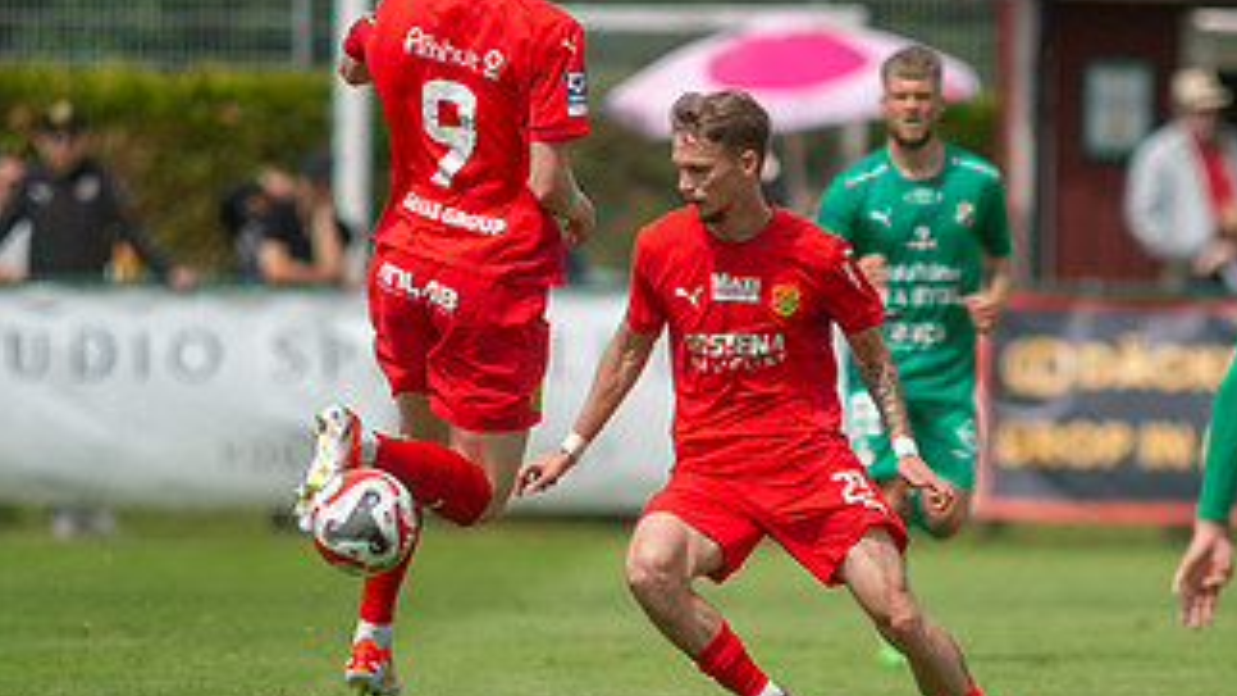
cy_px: 446
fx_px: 26695
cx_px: 738
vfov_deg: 1.5
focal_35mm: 814
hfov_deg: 2.7
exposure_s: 1/1600
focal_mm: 420
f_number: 4
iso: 110
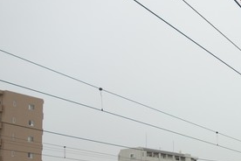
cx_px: 262
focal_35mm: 65
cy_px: 168
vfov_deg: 20.1
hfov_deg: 28.3
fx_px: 435
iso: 125
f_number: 3.2
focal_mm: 10.4
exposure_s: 1/100
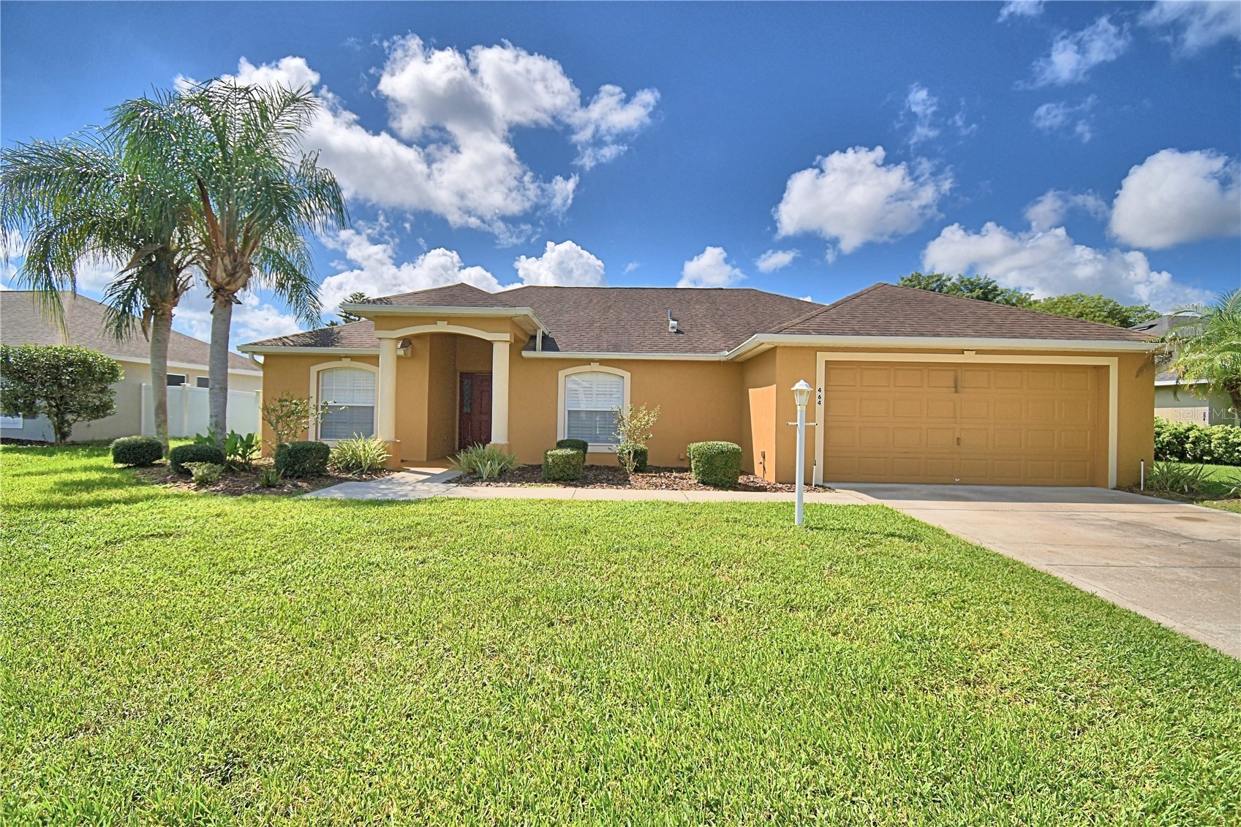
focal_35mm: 15
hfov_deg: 100.4
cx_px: 620
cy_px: 414
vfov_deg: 77.3
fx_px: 517
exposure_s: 1/2000
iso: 100
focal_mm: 10
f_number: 4.5
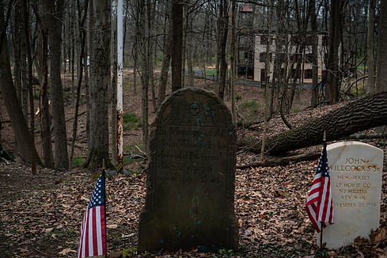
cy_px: 131
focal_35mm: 51
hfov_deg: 38.9
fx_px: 548
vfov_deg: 26.5
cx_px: 195
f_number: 7.1
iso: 250
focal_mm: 43
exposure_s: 1/400
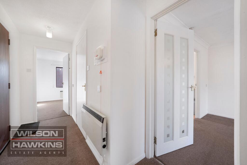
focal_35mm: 13
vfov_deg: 85.4
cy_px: 82
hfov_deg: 108.3
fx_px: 89
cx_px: 124
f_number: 14
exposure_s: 1/100
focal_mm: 13
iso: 500
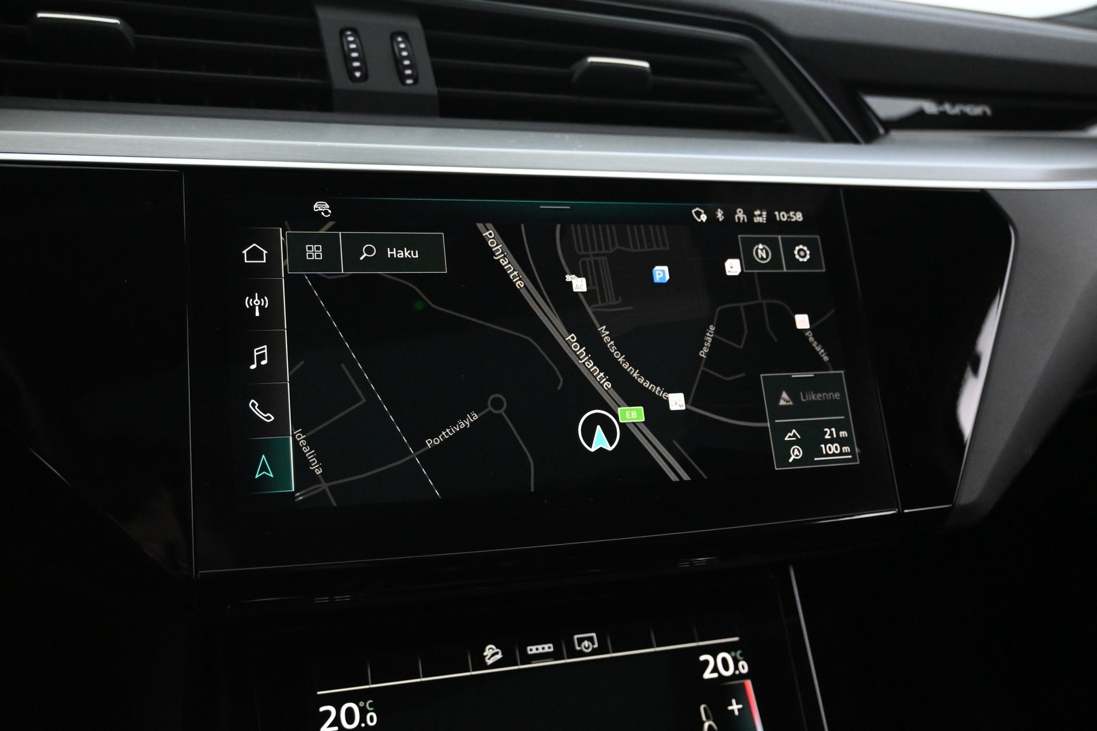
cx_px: 548
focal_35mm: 32
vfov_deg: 40.8
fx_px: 983
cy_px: 366
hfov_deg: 58.3
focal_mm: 21.5
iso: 5000
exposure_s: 1/30
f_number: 4
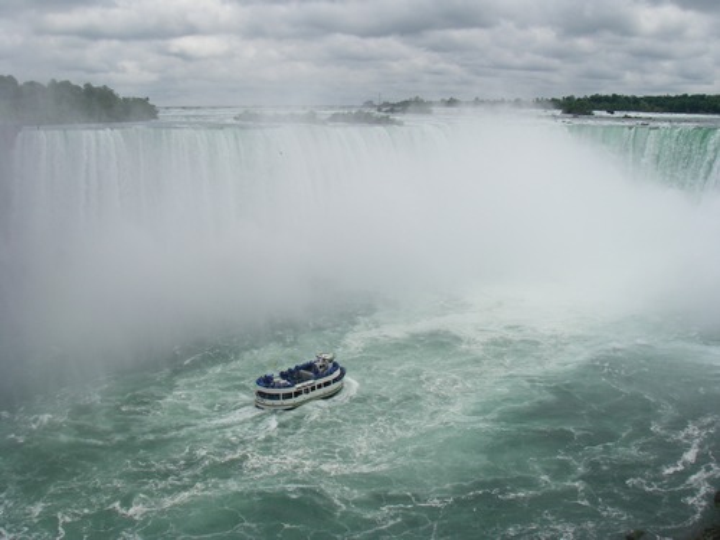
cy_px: 270
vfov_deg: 37.7
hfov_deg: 49.0
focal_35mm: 38
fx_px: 790
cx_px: 360
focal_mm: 6.3
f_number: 6.6
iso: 64
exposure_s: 1/400
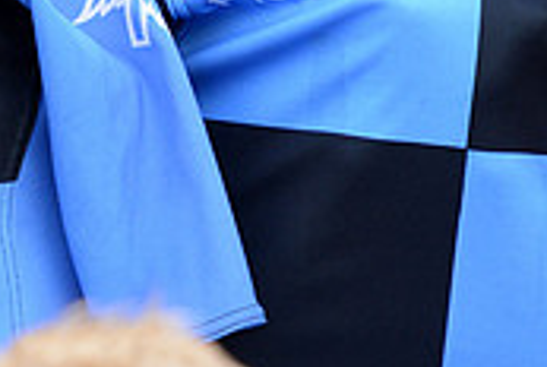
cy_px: -172
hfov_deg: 2.8
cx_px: -231
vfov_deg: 1.9
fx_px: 11202
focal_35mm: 736
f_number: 4
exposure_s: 1/320
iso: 640
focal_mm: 220
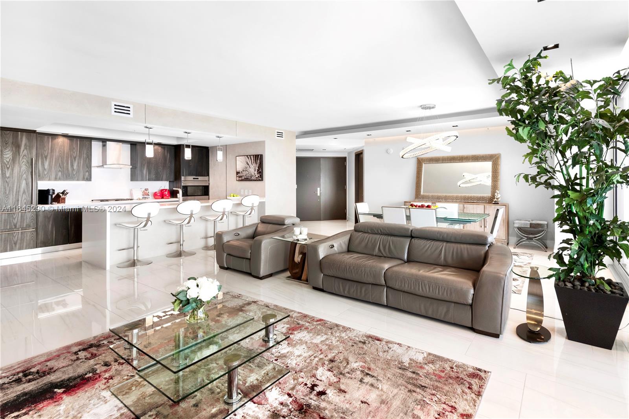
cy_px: 210
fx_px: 280
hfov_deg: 96.7
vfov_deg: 73.8
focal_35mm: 16
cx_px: 314
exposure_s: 1/40
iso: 320
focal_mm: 16
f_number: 8
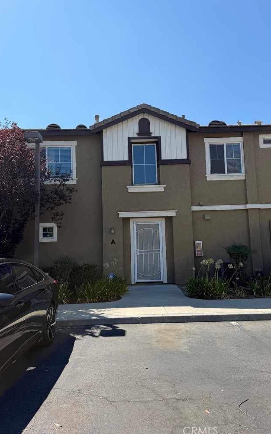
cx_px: 140
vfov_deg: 70.4
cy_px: 215
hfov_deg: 47.6
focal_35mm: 26
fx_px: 307
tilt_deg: +6.1
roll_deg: +1.9
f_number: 1.78
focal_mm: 6.76
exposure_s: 1/3425
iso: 80
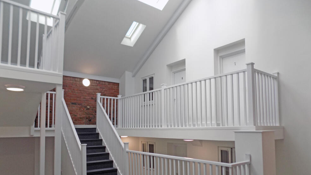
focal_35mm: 26
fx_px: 214
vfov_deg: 43.7
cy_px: 117
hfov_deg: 71.9
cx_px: 152
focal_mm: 4
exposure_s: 1/125
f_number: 3.1
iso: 80
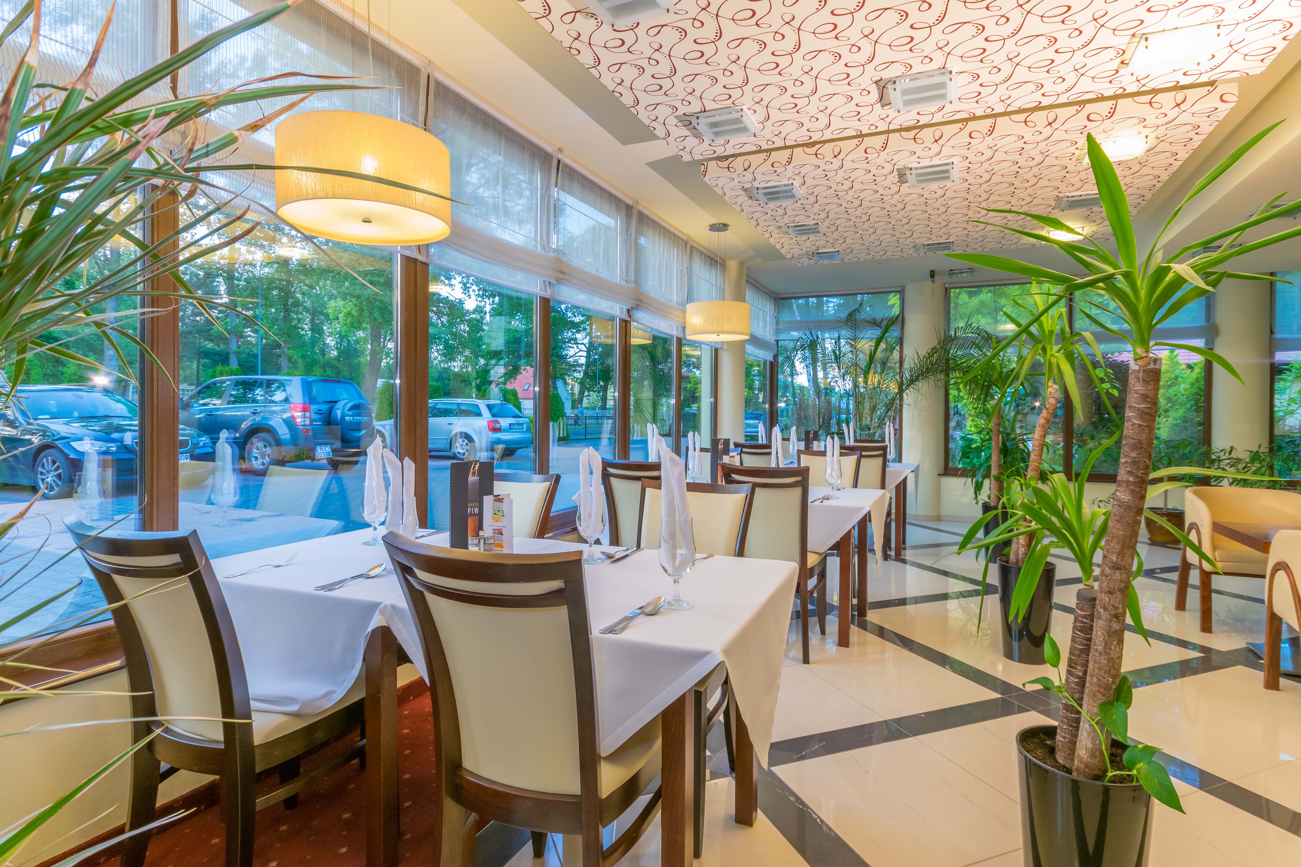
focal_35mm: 18
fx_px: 650
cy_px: 434
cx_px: 650
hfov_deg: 90.0
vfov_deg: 67.4
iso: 250
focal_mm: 12
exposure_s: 1/5
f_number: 10
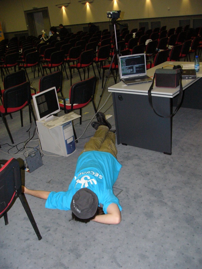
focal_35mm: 36
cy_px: 134
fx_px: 280
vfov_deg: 51.4
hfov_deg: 39.7
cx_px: 101
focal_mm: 6
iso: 200
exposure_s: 1/80
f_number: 2.8
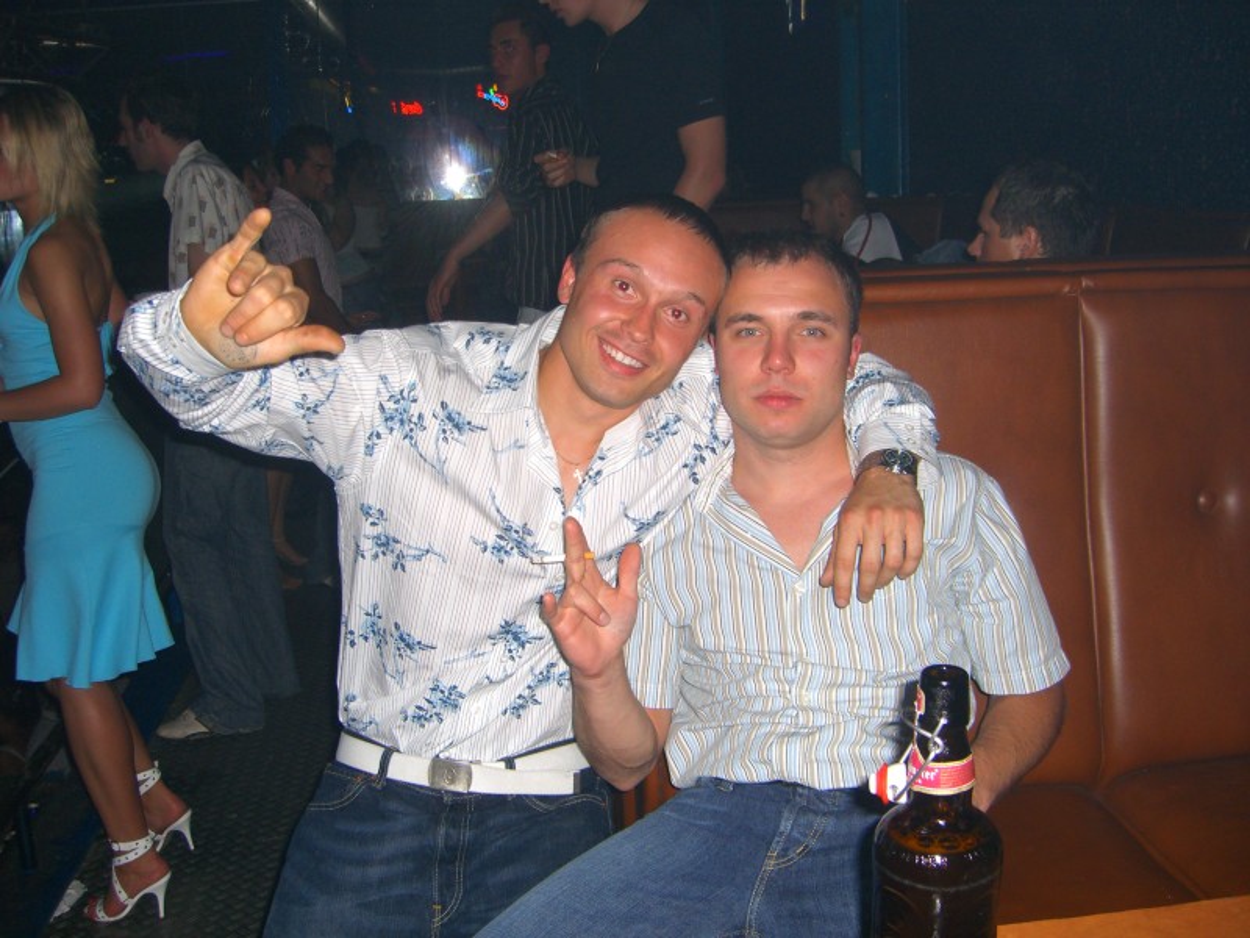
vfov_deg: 37.7
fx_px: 1372
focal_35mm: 38
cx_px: 625
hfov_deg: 49.0
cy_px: 469
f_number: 2.8
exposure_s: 1/60
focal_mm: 7.9
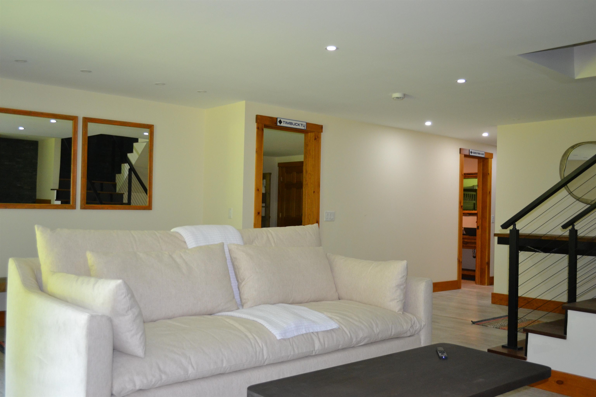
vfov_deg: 36.9
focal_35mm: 36
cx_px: 298
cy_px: 198
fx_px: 596
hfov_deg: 53.1
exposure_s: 1/60
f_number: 4
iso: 1000
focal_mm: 24
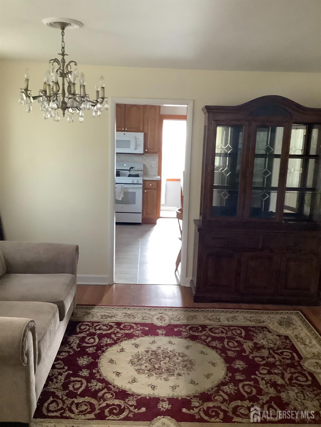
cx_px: 160
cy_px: 214
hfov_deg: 45.4
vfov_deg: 58.4
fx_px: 383
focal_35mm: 31
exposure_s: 1/40
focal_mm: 3.3
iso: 320
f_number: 2.4
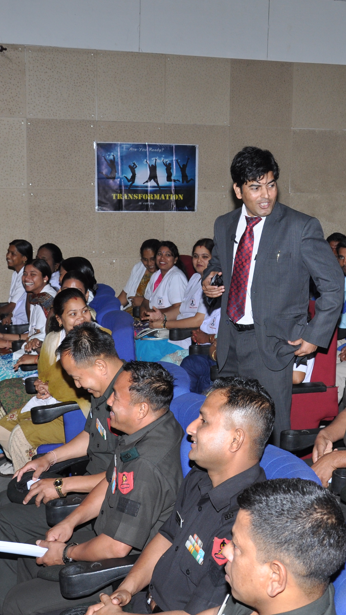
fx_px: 865
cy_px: 304
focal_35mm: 53
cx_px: 255
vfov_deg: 39.2
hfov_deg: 22.4
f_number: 6.3
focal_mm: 22
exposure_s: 1/125
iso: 400
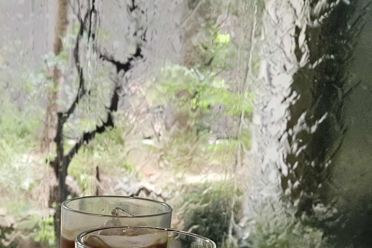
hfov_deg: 29.9
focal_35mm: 63
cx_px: 7
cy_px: 251
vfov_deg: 20.8
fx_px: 651
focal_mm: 5.4
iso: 100
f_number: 1.8
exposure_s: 1/120
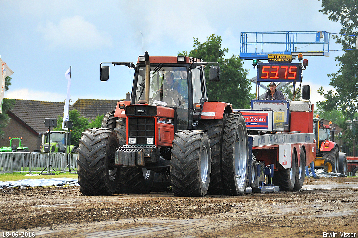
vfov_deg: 6.8
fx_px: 2011
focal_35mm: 202
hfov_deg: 10.2
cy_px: 119
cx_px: 179
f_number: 5.6
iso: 500
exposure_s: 1/1000
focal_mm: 135
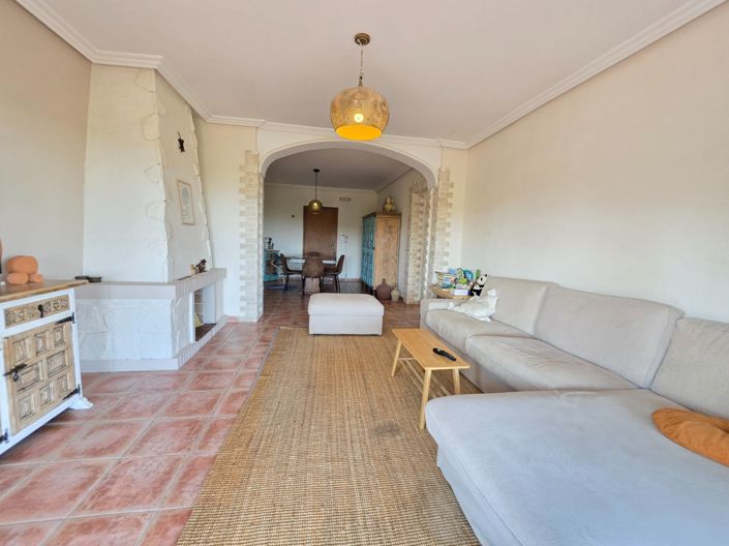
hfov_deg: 106.2
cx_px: 364
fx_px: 274
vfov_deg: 89.9
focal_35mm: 13
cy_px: 273
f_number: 1.9
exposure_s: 1/100
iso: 200
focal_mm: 2.2
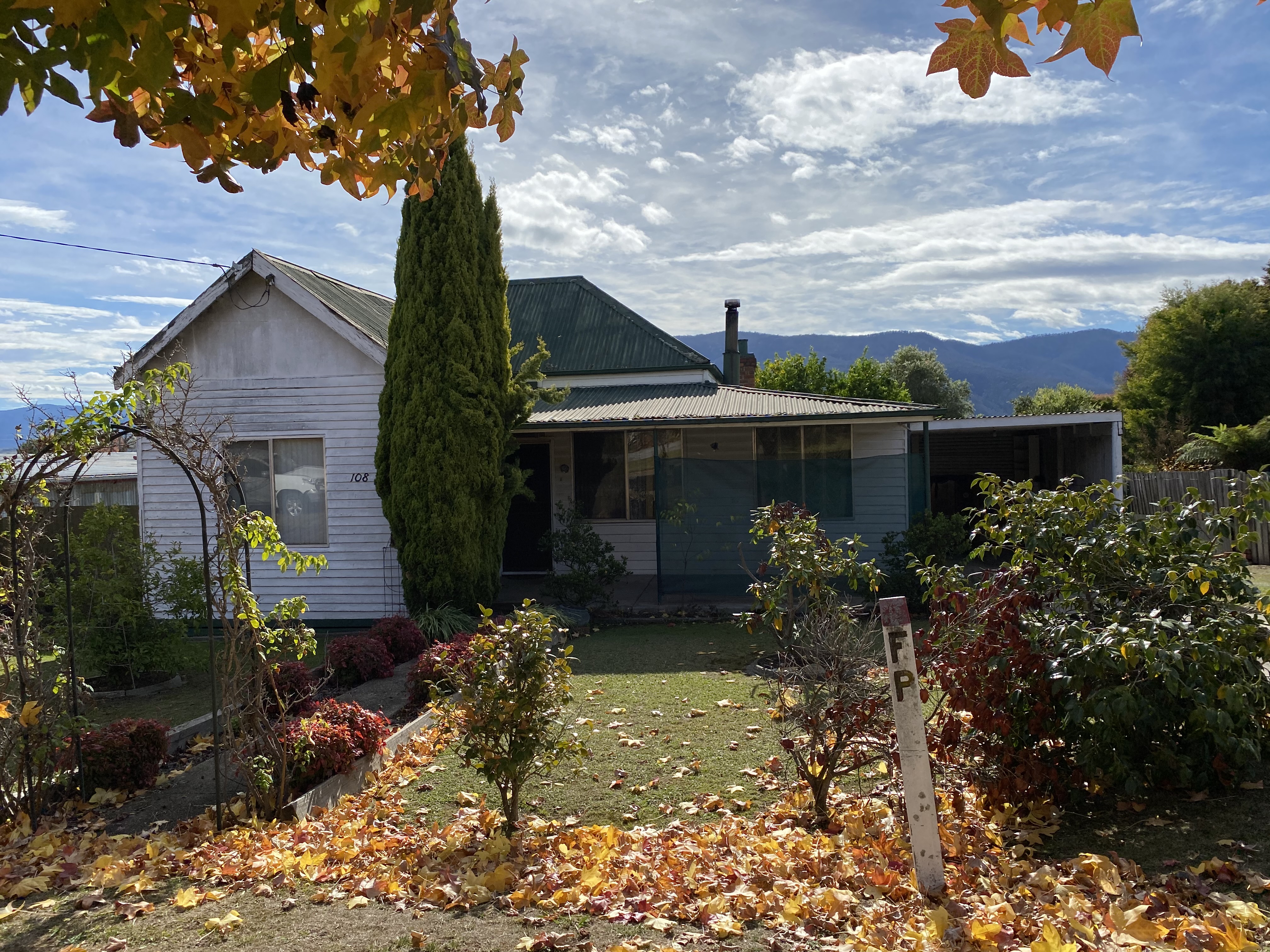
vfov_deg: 53.1
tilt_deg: -0.8
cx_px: 635
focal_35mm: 26
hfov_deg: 67.3
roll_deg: +0.8
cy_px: 476
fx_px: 954
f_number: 1.8
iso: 32
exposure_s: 1/4808
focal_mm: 4.25
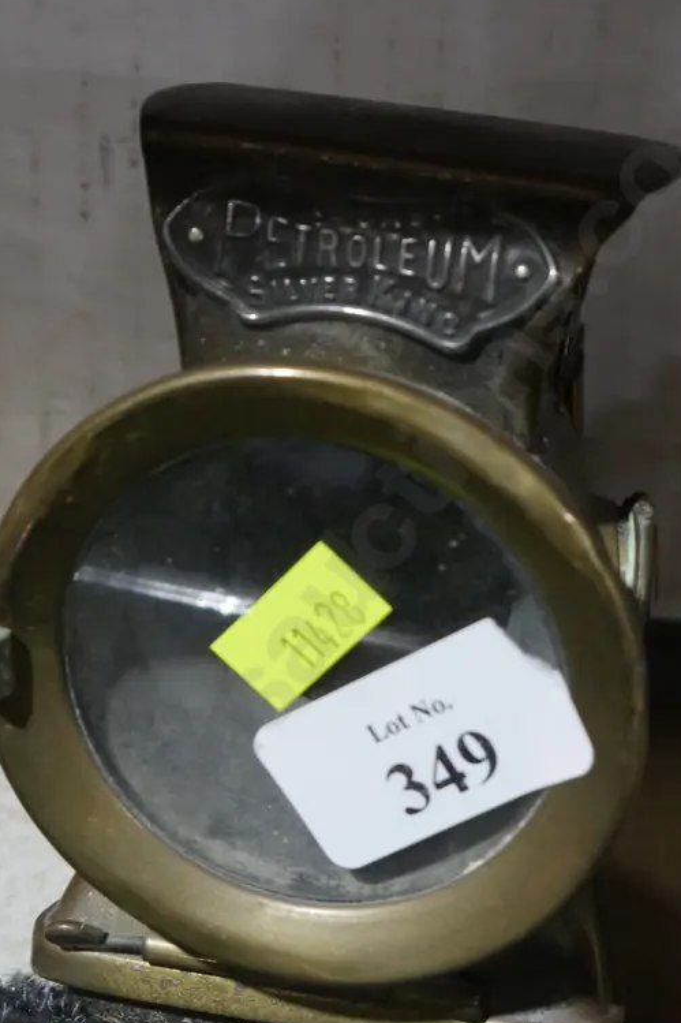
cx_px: 348
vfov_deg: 22.4
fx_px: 2583
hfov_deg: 15.0
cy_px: 582
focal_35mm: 91
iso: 3200
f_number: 7.1
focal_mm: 32
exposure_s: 1/80
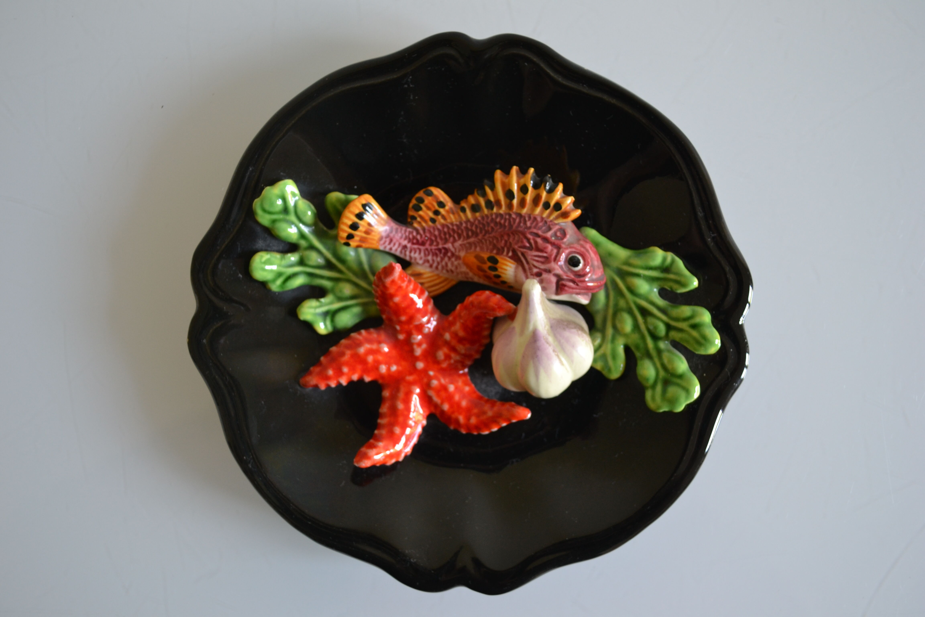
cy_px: 308
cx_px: 462
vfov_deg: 36.9
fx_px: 925
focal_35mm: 36
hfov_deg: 53.1
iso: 400
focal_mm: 24
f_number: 4
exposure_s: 1/15
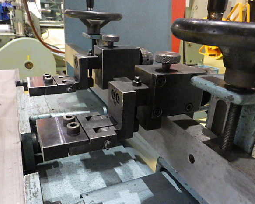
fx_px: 226
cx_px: 132
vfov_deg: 48.5
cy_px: 103
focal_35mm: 30
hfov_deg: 58.8
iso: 1600
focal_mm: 5
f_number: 3.5
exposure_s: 1/25
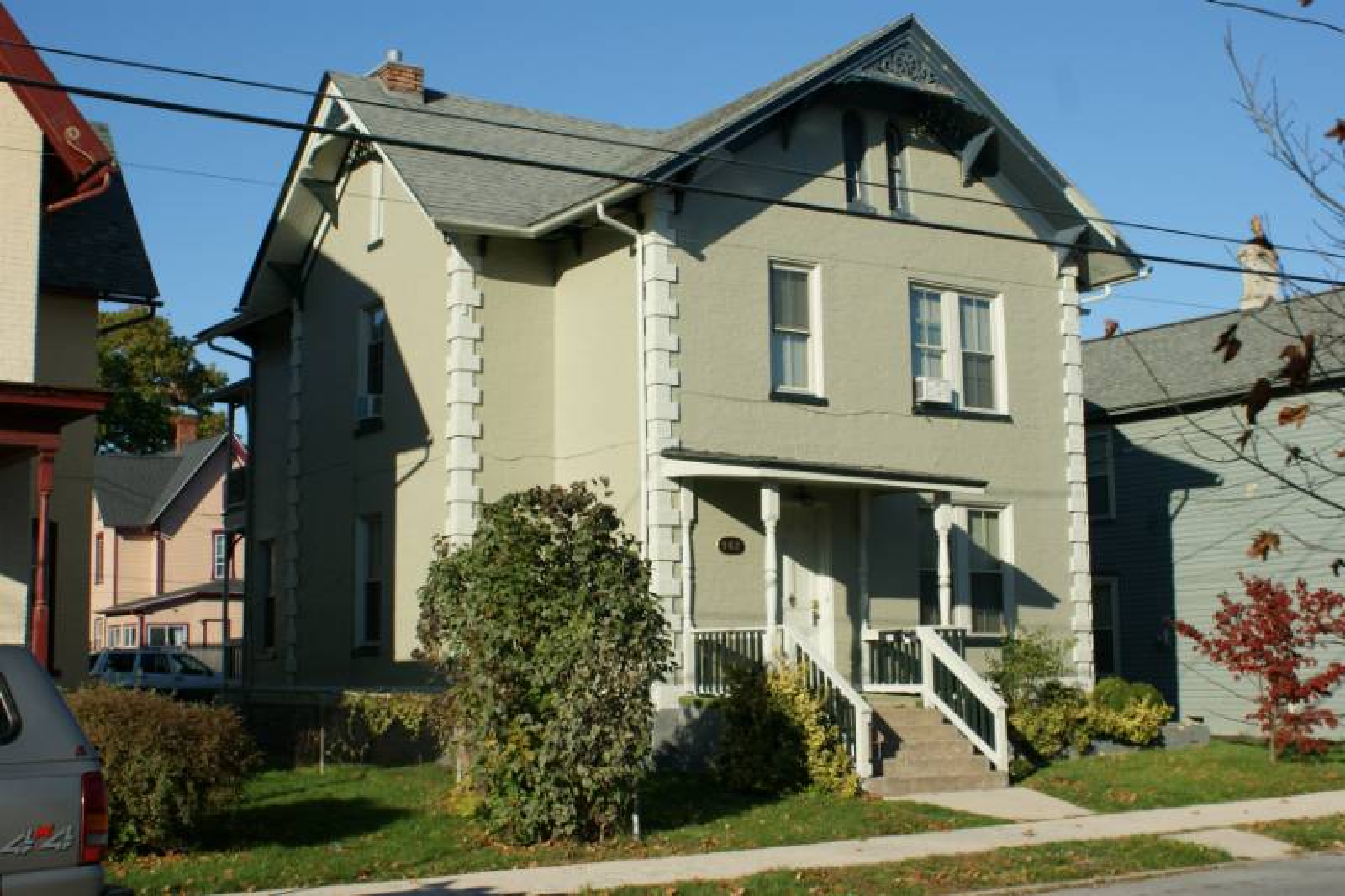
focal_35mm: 45
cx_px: 672
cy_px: 448
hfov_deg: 43.6
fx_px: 1681
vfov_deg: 29.9
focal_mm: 30
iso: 100
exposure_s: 1/250
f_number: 9
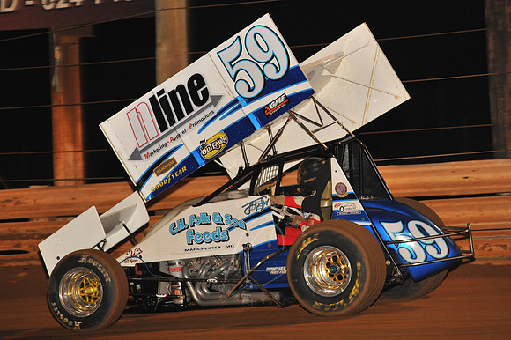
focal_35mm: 185
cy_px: 170
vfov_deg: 7.4
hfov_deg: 11.1
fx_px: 2624
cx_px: 256
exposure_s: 1/320
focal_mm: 185
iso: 1000
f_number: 6.3
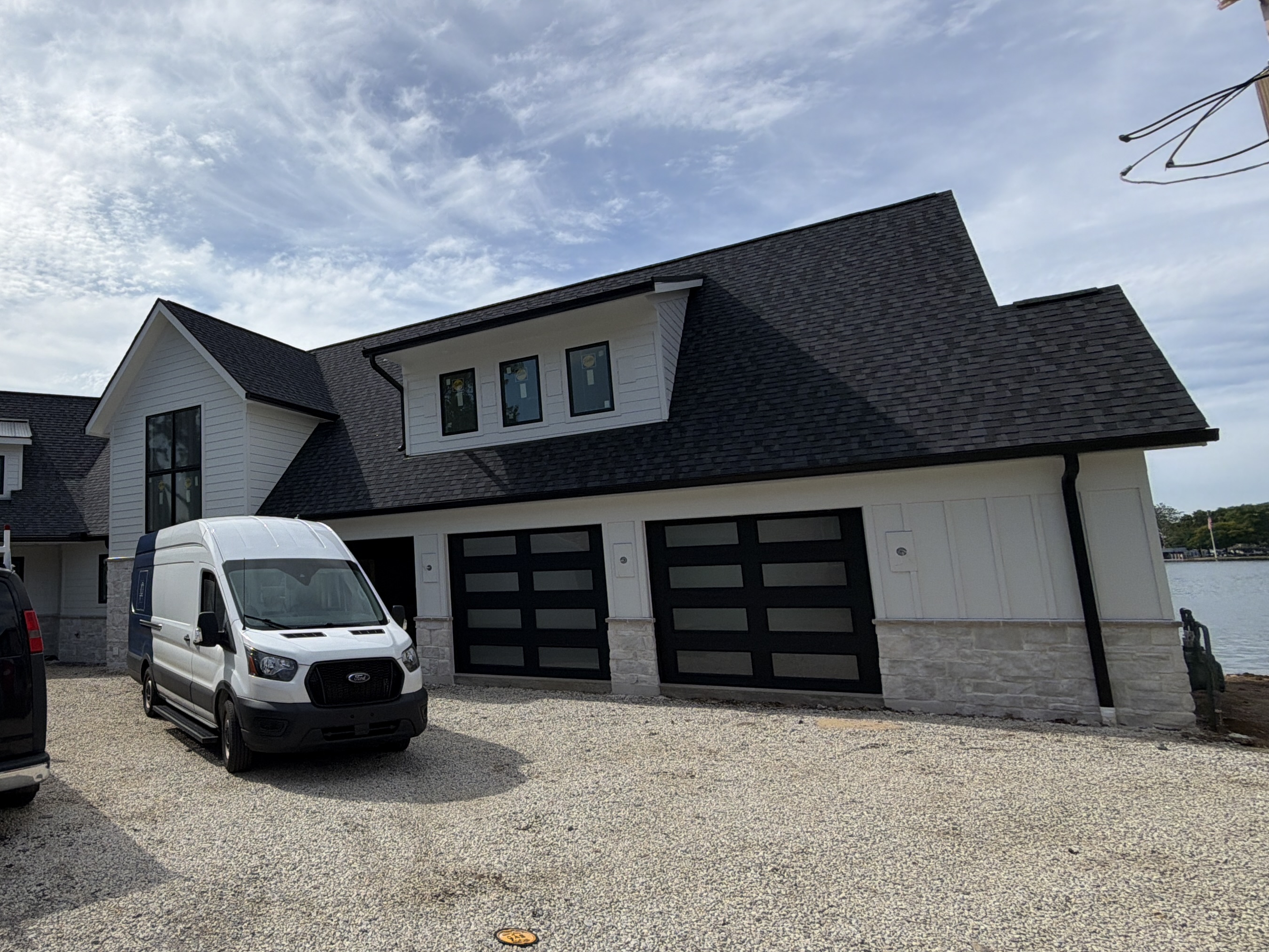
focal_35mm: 21
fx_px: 770
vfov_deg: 63.4
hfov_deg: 74.1
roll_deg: +2.4
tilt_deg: +8.0
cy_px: 472
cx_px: 339
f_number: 2.2
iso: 20
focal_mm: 2.22
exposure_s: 1/1572
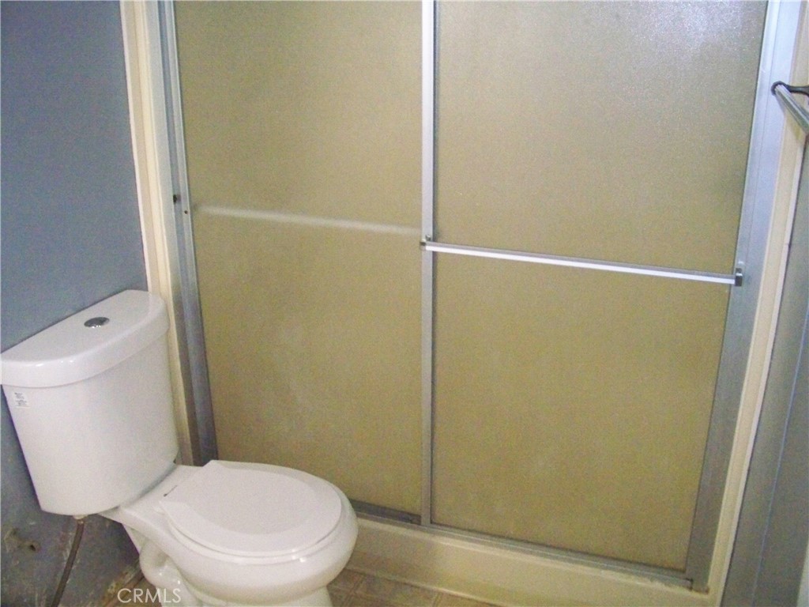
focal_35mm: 33
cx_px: 404
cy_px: 304
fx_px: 771
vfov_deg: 42.9
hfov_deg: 55.4
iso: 1600
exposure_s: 1/30
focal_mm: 5.85
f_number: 2.8
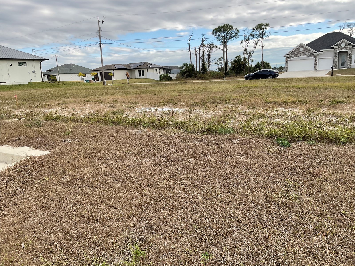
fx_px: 297
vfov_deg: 48.2
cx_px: 178
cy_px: 133
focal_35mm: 29
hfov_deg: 61.7
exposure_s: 1/1076
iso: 16
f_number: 1.8
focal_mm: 3
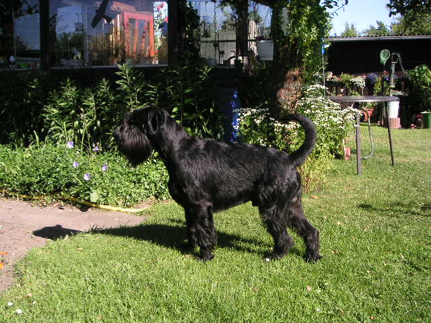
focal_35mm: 38
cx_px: 216
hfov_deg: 49.0
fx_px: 473
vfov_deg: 37.7
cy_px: 162
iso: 50
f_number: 2.8
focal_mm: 6
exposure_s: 1/350
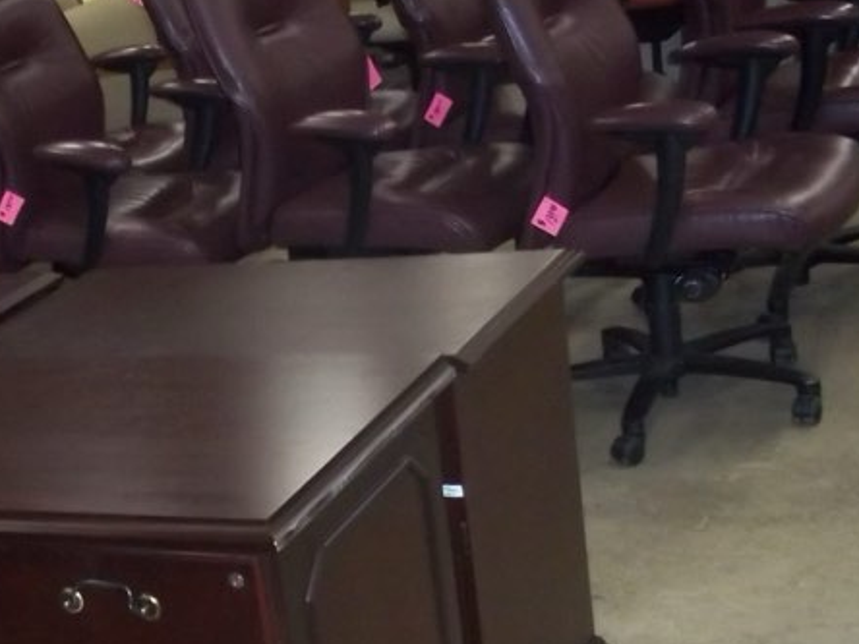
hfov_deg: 25.5
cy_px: 566
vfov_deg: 19.8
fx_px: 1812
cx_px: 21
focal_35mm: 73
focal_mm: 6.5
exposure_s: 1/30
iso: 400
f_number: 3.1
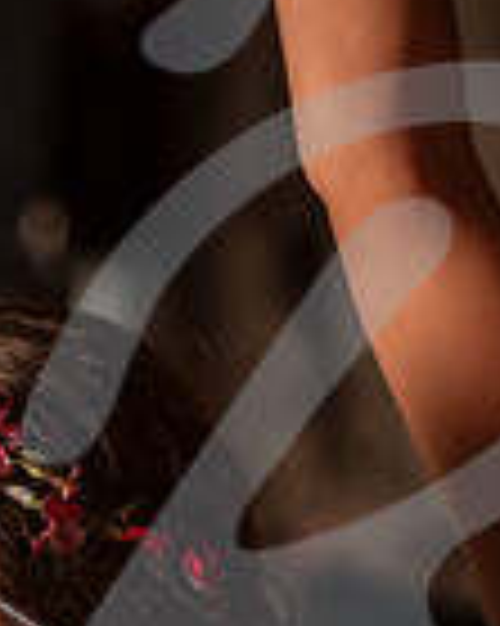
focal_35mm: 471
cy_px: 619
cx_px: -14
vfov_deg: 4.1
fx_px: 8722
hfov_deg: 3.3
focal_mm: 120
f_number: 2.8
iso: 200
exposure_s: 1/125
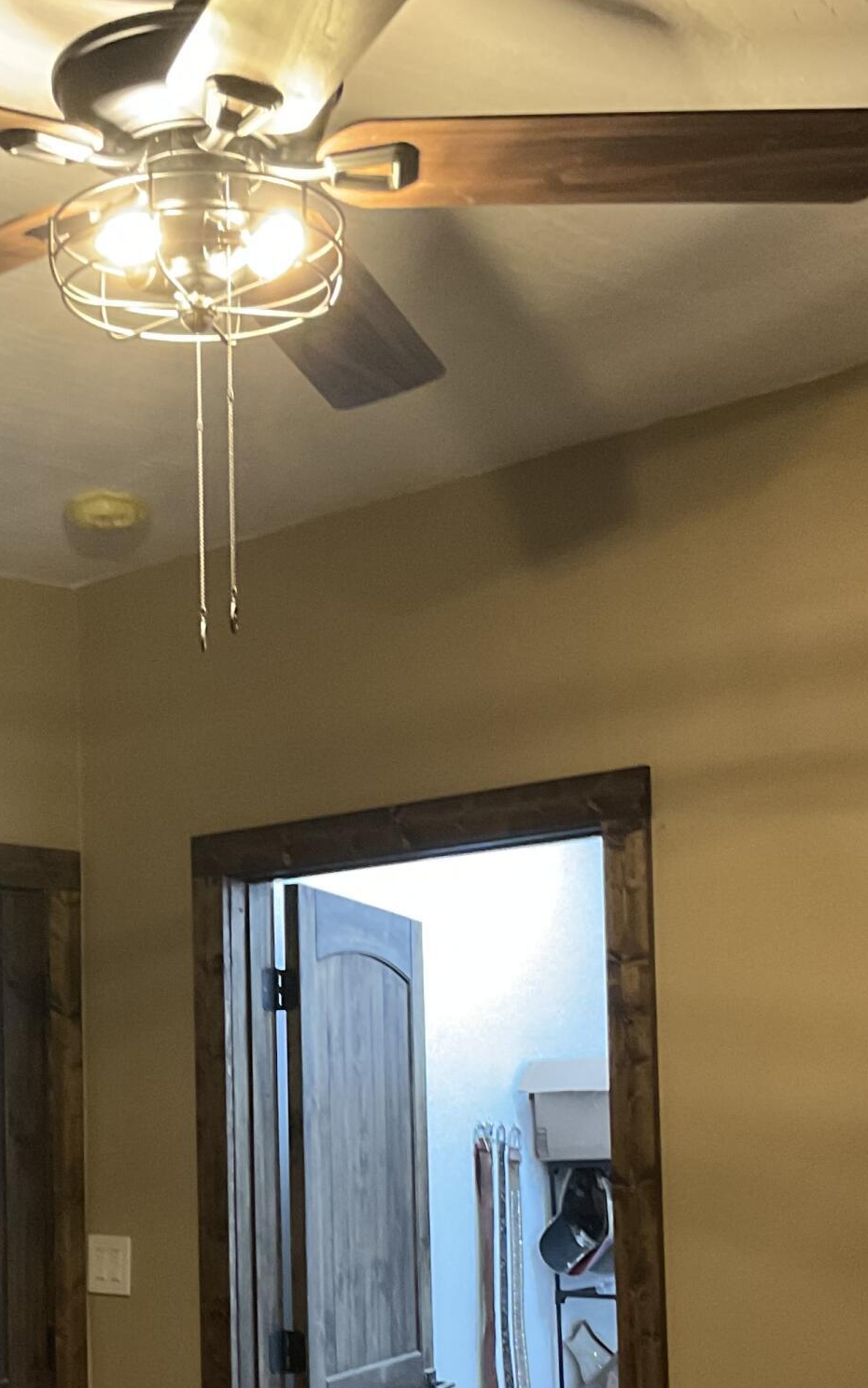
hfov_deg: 20.7
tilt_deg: +2.2
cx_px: 149
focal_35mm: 62
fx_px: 2346
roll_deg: +0.2
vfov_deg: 32.4
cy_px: 1024
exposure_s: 1/30
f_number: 1.8
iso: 250
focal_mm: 3
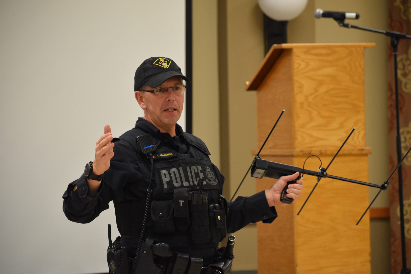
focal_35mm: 183
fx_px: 2089
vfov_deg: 7.5
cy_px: 137
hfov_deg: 11.2
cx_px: 206
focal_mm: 122
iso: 2000
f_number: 4.8
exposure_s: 1/125
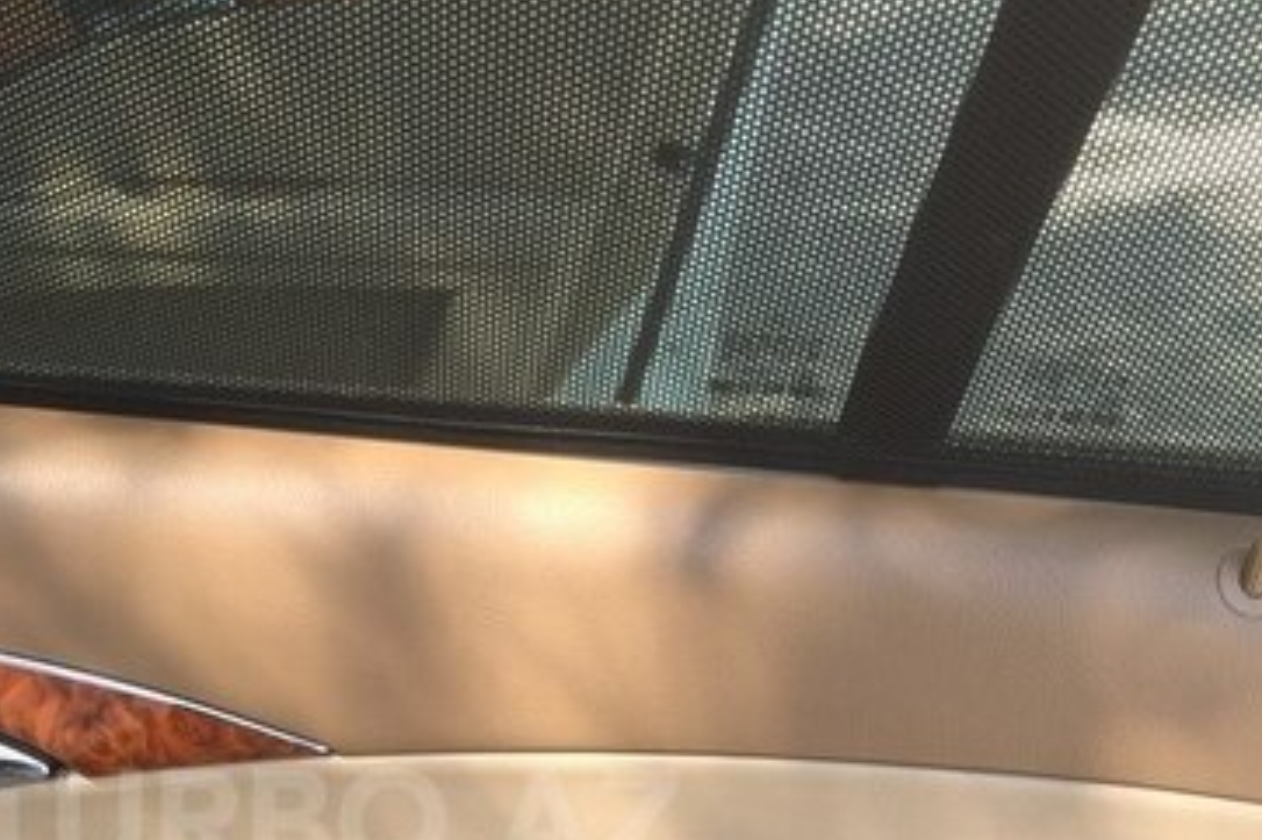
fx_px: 1927
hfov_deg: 35.5
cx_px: 324
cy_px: 821
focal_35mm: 55
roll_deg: -6.2
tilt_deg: -40.4
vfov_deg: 23.6
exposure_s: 1/149
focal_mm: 4.15
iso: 32
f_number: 2.2
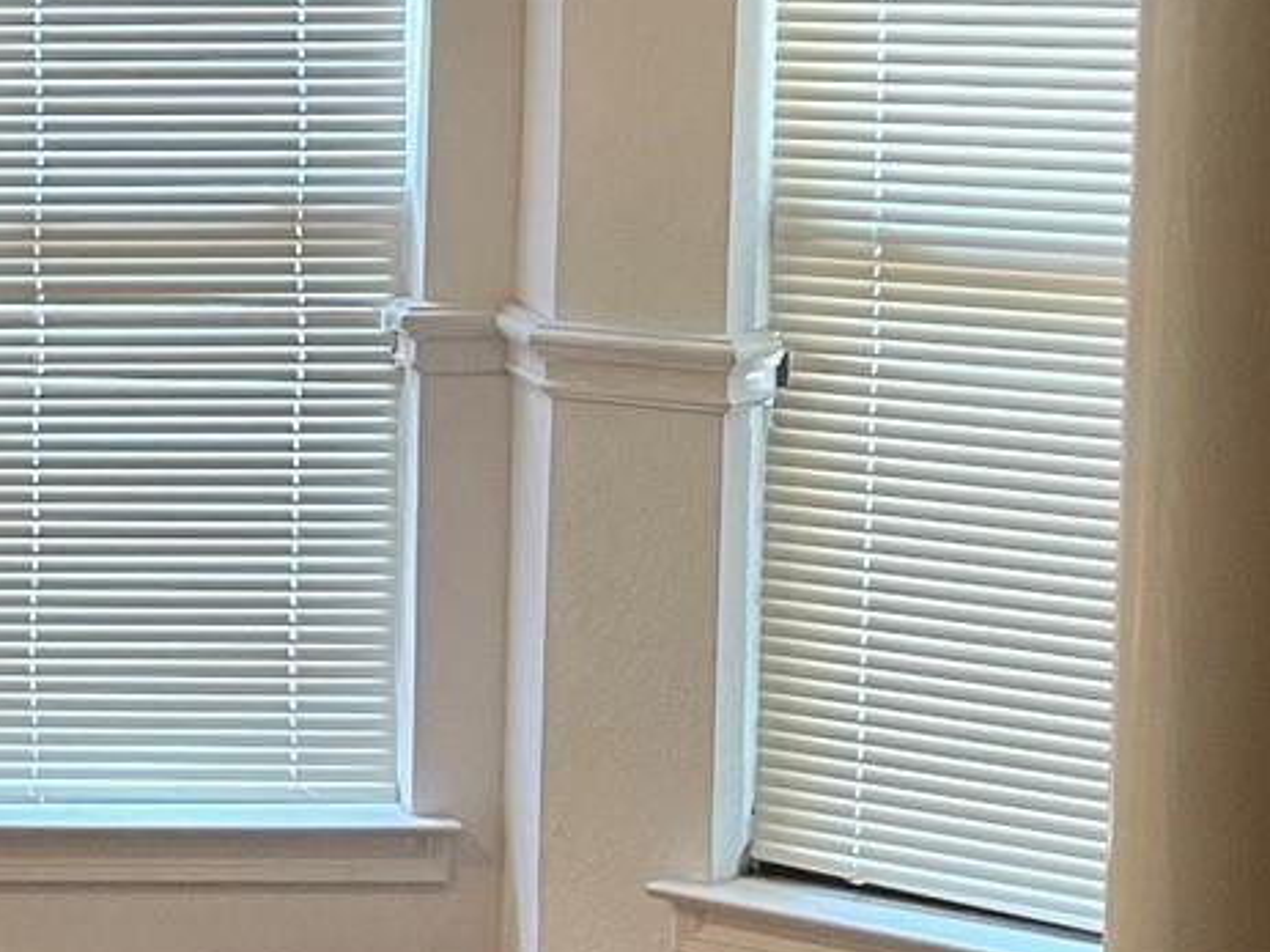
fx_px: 4218
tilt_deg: -5.8
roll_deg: -0.8
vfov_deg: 12.8
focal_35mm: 115
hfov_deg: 16.0
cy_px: 288
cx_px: -505
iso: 100
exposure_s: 1/60
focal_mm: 5.1
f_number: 1.6
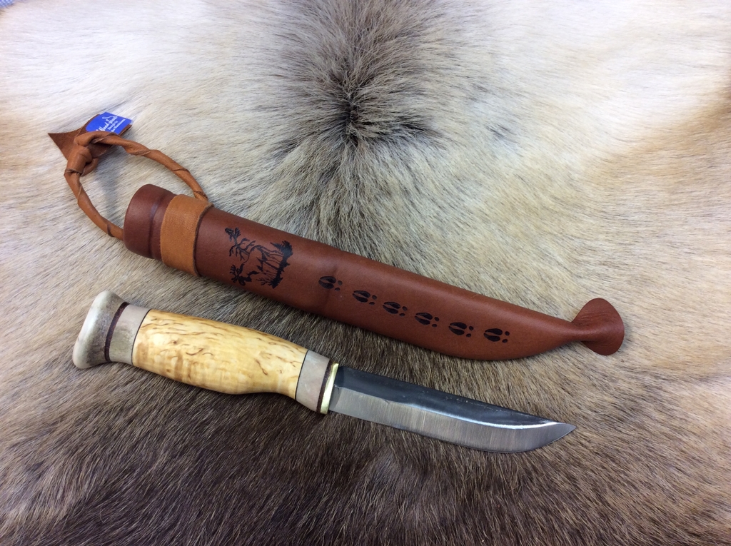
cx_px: 366
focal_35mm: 33
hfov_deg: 55.4
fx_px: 696
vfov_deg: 42.8
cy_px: 273
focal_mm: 3.3
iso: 40
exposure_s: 1/25
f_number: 2.4
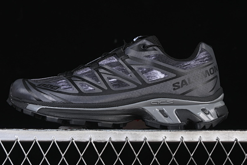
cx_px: 117
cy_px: 61
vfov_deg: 13.7
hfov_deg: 20.4
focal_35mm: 100
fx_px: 686
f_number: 6.3
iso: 160
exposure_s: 1/60
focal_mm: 50
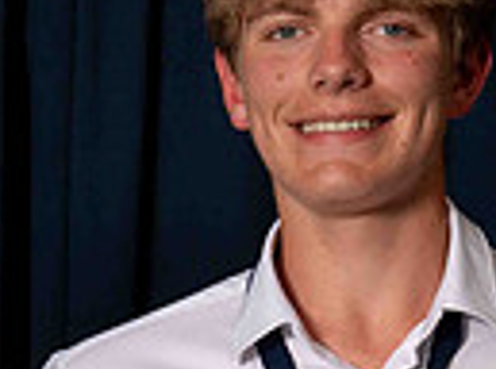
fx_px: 3887
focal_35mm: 272
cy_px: 430
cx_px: -20
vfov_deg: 5.4
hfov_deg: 7.3
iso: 200
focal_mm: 56
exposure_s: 1/200
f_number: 5.6
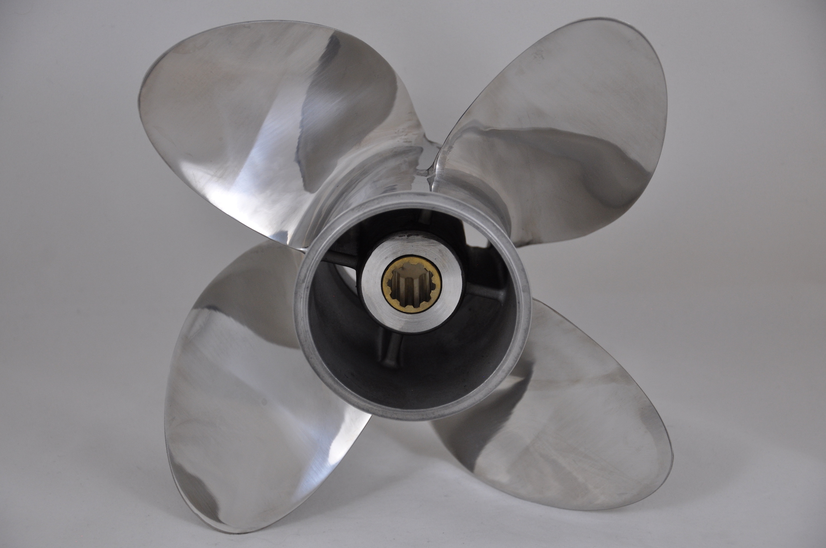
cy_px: 274
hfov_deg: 20.6
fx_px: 2269
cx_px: 413
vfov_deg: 13.8
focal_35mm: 99
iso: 500
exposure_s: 1/60
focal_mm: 66
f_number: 5.3
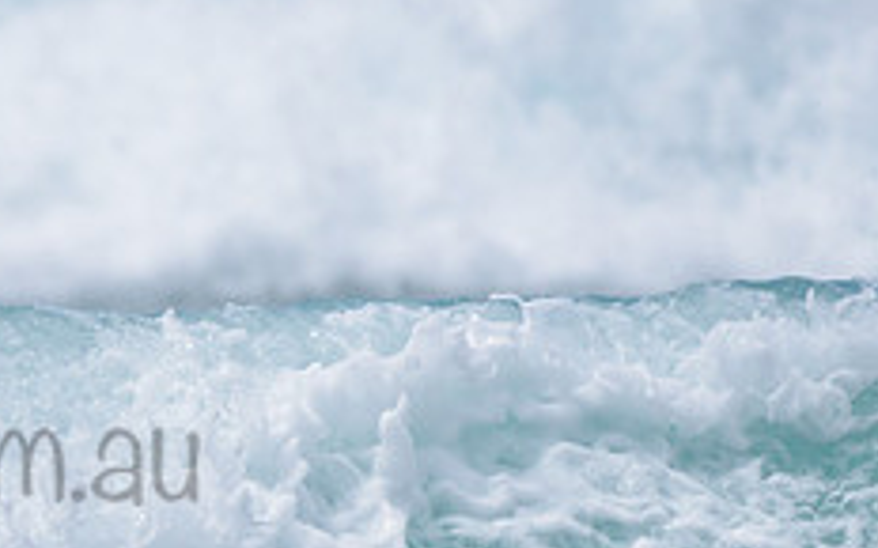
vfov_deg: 0.8
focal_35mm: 1563
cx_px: -327
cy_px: 409
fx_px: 37400
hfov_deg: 1.3
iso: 125
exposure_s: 1/2000
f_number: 5.6
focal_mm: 500
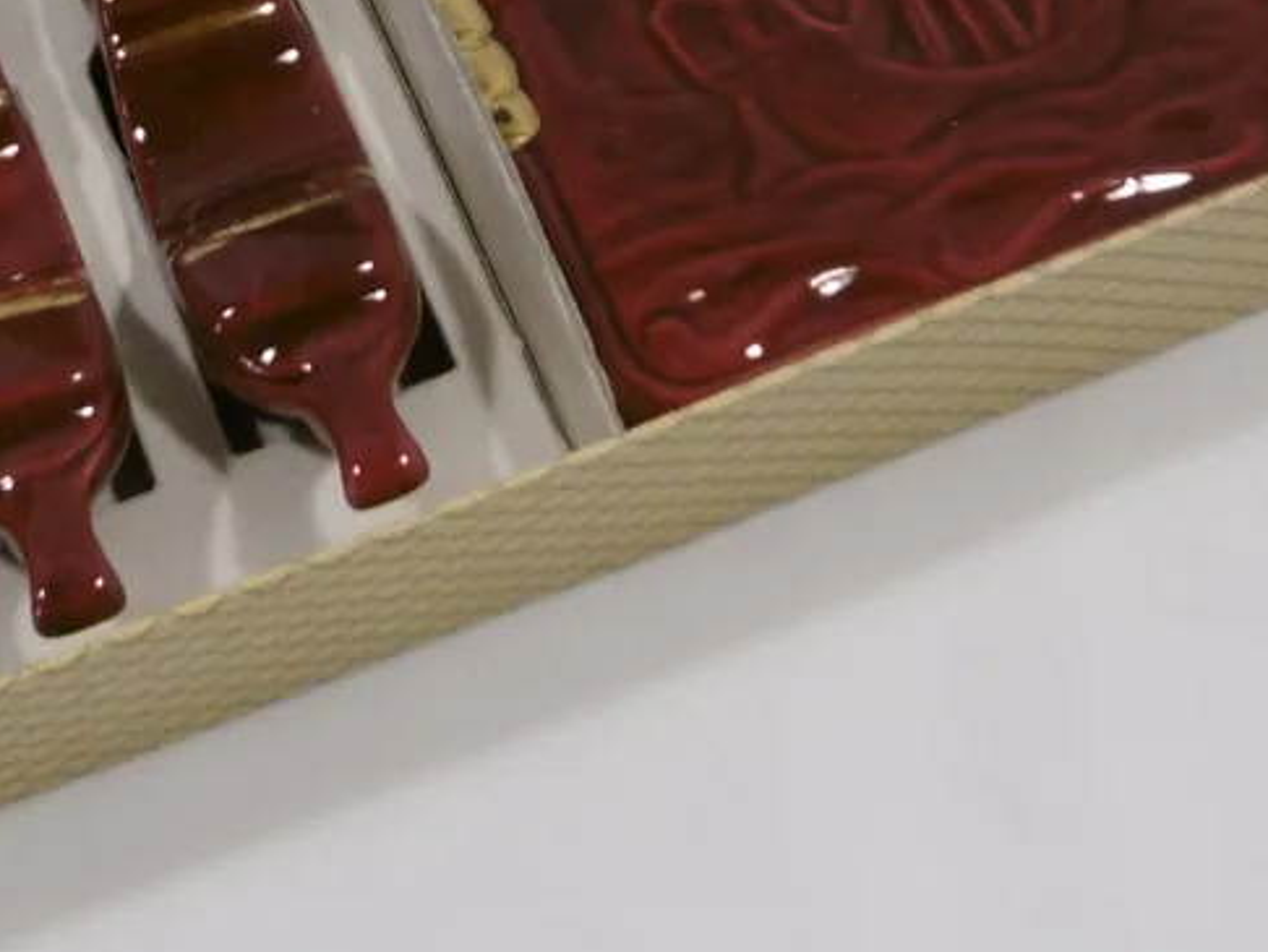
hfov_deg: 24.6
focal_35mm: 79
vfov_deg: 17.1
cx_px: 415
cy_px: -428
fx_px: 2895
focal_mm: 4.3
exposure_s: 1/30
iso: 100
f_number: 3.1
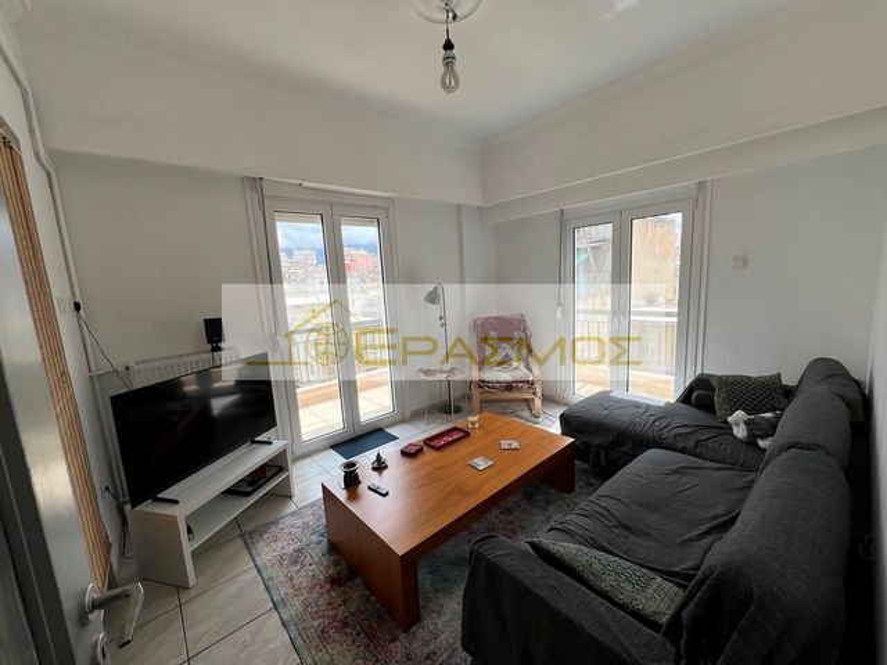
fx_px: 333
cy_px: 332
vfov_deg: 89.9
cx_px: 444
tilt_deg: -8.4
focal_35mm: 13
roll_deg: +3.5
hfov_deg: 106.2
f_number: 1.8
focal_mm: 1.57
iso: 32
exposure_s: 1/402
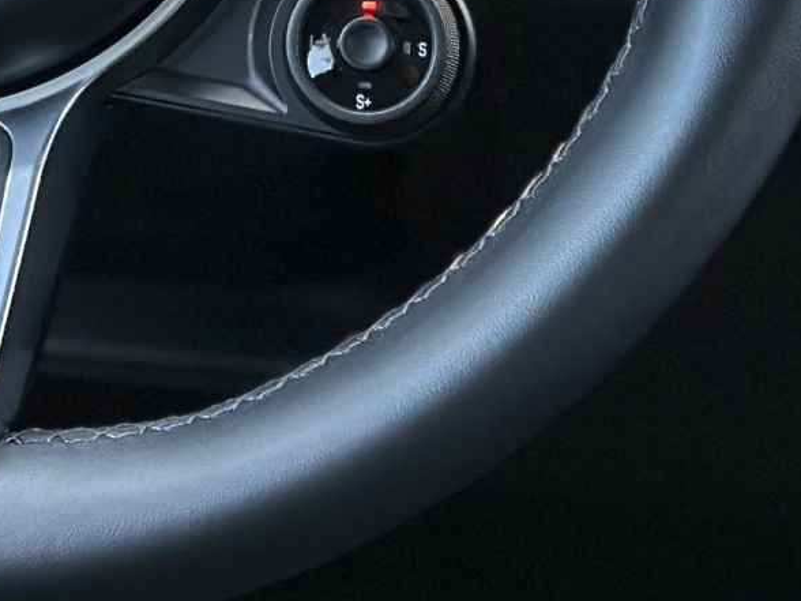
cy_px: -407
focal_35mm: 196
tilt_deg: -15.6
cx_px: -40
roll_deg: -0.4
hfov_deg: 10.0
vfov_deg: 7.4
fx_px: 4535
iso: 125
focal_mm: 6.86
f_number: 1.78
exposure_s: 1/256
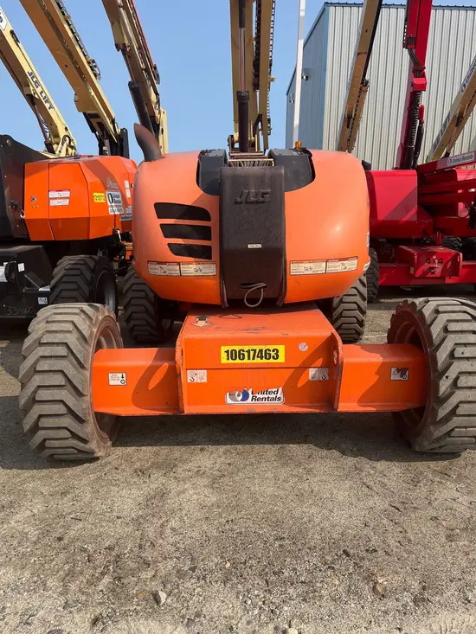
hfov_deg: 53.1
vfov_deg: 67.3
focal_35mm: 26
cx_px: 238
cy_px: 317
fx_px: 477
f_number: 1.6
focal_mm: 5.1
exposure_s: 1/2571
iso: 50
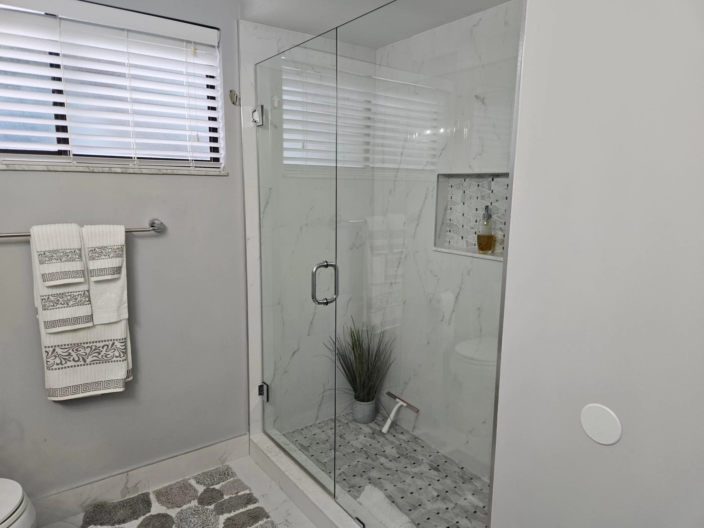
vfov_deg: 58.9
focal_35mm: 23
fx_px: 468
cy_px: 264
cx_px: 352
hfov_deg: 73.9
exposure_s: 1/120
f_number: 1.8
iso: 200
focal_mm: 5.4
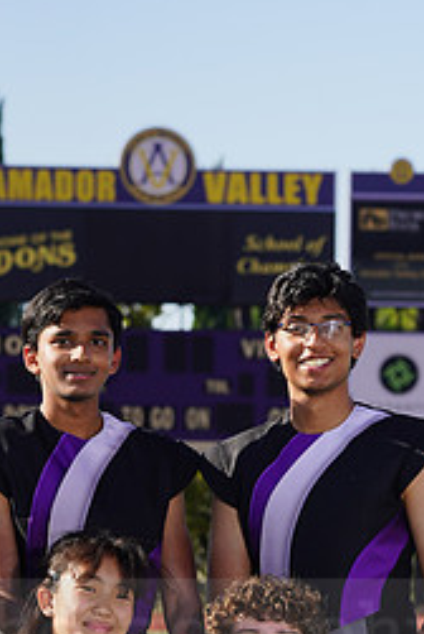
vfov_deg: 6.7
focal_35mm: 307
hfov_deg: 4.5
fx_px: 5408
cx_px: 120
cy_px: 614
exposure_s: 1/250
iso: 100
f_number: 9
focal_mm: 133
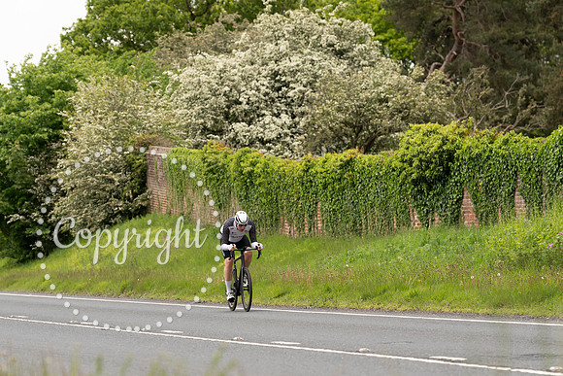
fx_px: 2953
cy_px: 234
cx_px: 225
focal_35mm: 189
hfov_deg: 10.9
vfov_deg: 7.3
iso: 320
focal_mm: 130
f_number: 3.5
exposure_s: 1/1000
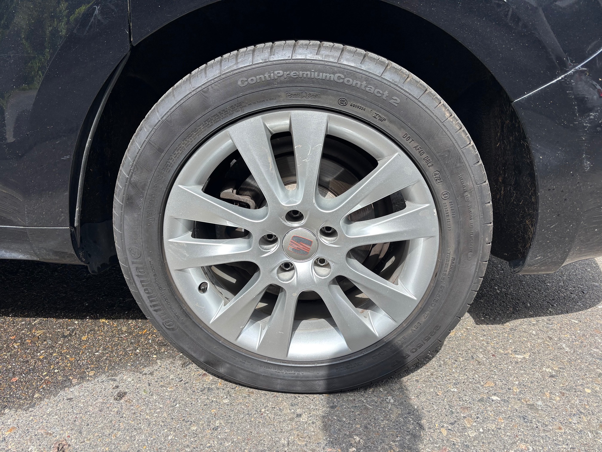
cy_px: 226
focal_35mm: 26
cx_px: 301
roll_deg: -1.8
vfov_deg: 53.1
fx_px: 452
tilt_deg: -22.5
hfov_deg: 67.3
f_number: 1.6
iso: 50
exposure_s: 1/1362
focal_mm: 5.96
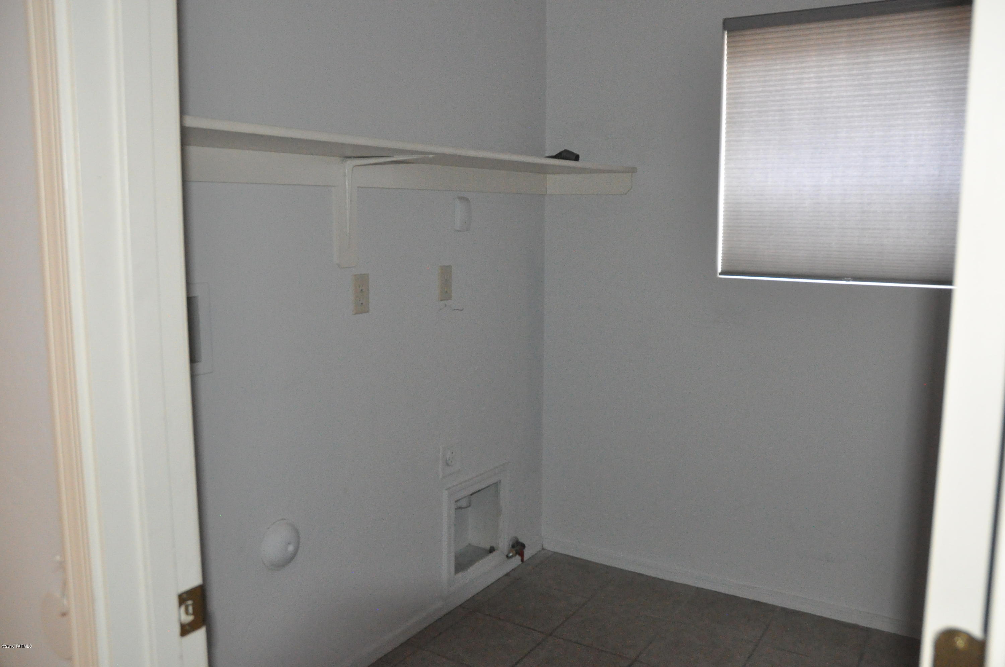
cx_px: 502
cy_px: 334
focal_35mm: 27
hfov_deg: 67.4
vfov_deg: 47.8
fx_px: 753
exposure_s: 1/60
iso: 3200
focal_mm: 18
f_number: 5.6
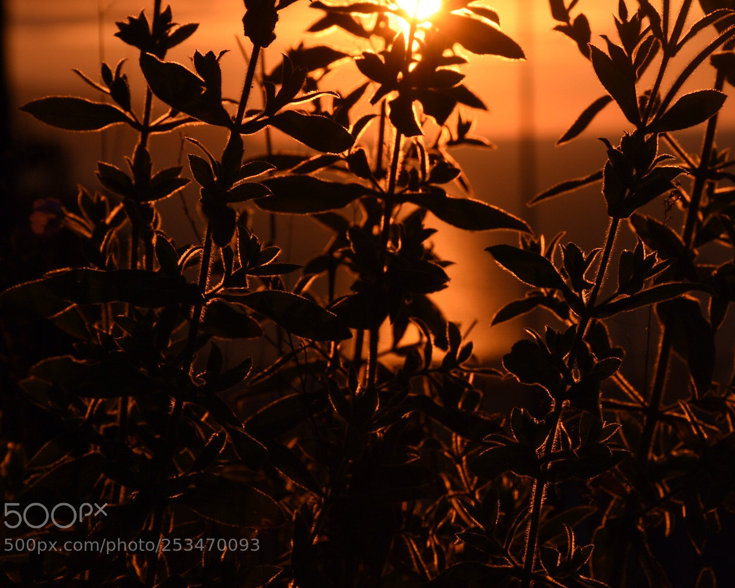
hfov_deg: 11.3
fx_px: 3698
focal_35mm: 170
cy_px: 293
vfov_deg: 9.1
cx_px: 413
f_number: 11
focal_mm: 100
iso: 100
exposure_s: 1/80
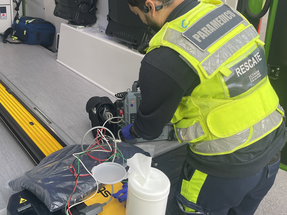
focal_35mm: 37
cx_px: 113
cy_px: 76
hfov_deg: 49.8
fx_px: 307
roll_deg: -4.5
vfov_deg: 38.3
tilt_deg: -21.4
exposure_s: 1/121
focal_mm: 5.1
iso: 64
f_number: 1.6
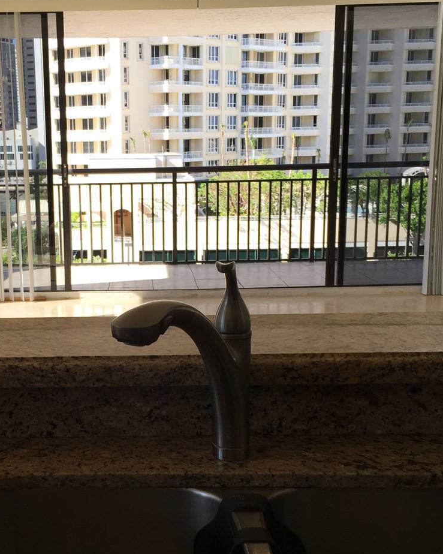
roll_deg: +1.3
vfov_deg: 38.0
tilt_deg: -11.2
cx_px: 129
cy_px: 312
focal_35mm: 49
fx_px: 803
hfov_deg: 30.5
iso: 32
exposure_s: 1/488
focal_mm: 4.15
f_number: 2.2
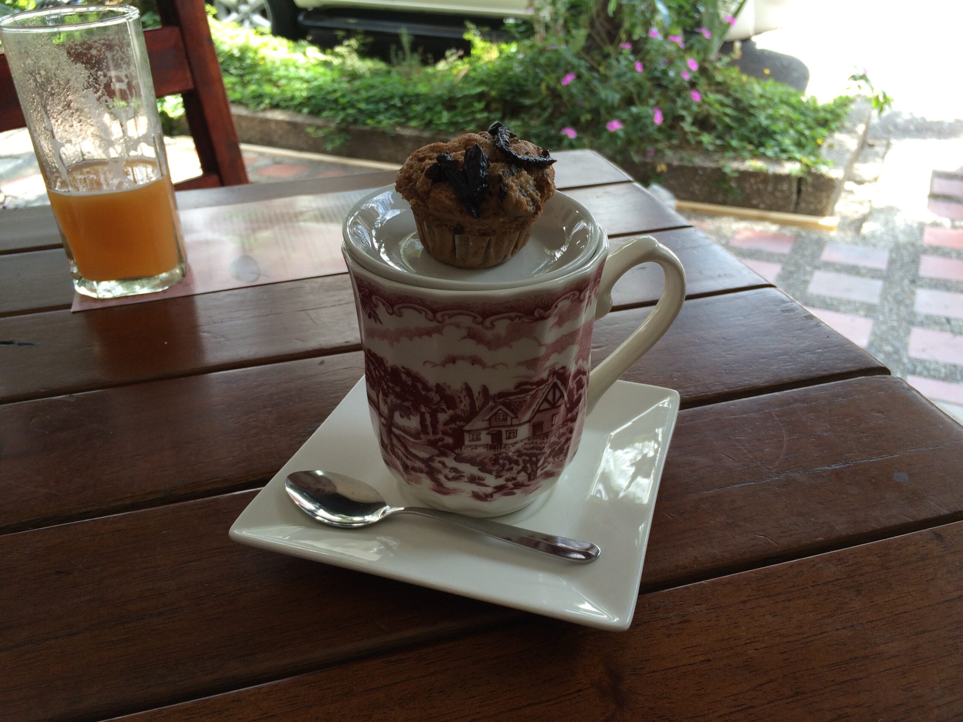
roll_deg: +2.0
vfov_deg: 48.2
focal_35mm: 29
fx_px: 807
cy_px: 361
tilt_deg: -30.2
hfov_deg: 61.7
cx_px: 482
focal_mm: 4.15
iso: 40
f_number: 2.2
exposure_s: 1/120
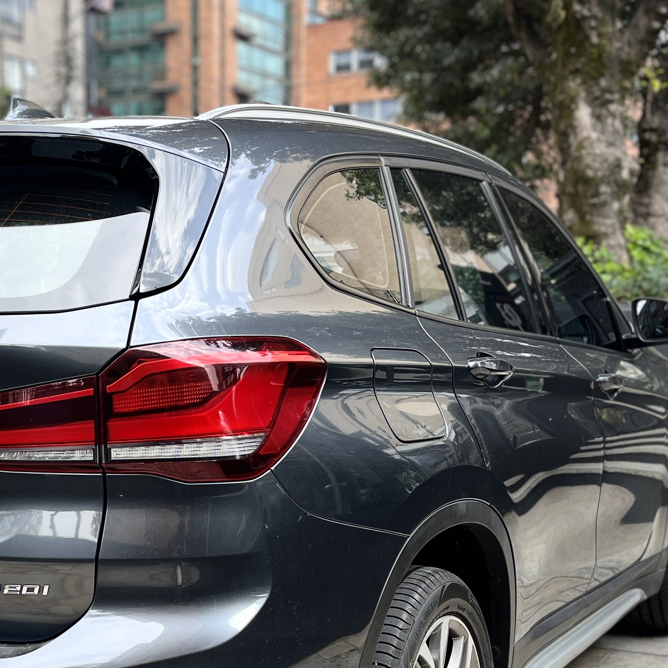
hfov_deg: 29.1
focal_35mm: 58
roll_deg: +0.6
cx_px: 160
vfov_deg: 29.1
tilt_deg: -8.6
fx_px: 1266
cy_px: 501
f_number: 1.6
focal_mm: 5.1
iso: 50
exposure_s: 1/430
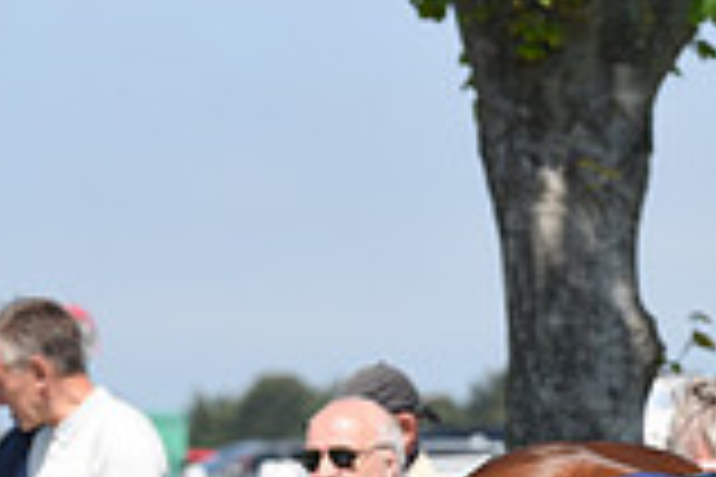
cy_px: 821
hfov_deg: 4.2
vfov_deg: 2.8
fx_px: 9765
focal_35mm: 491
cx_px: 919
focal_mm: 135
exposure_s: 1/2000
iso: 400
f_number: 5.6
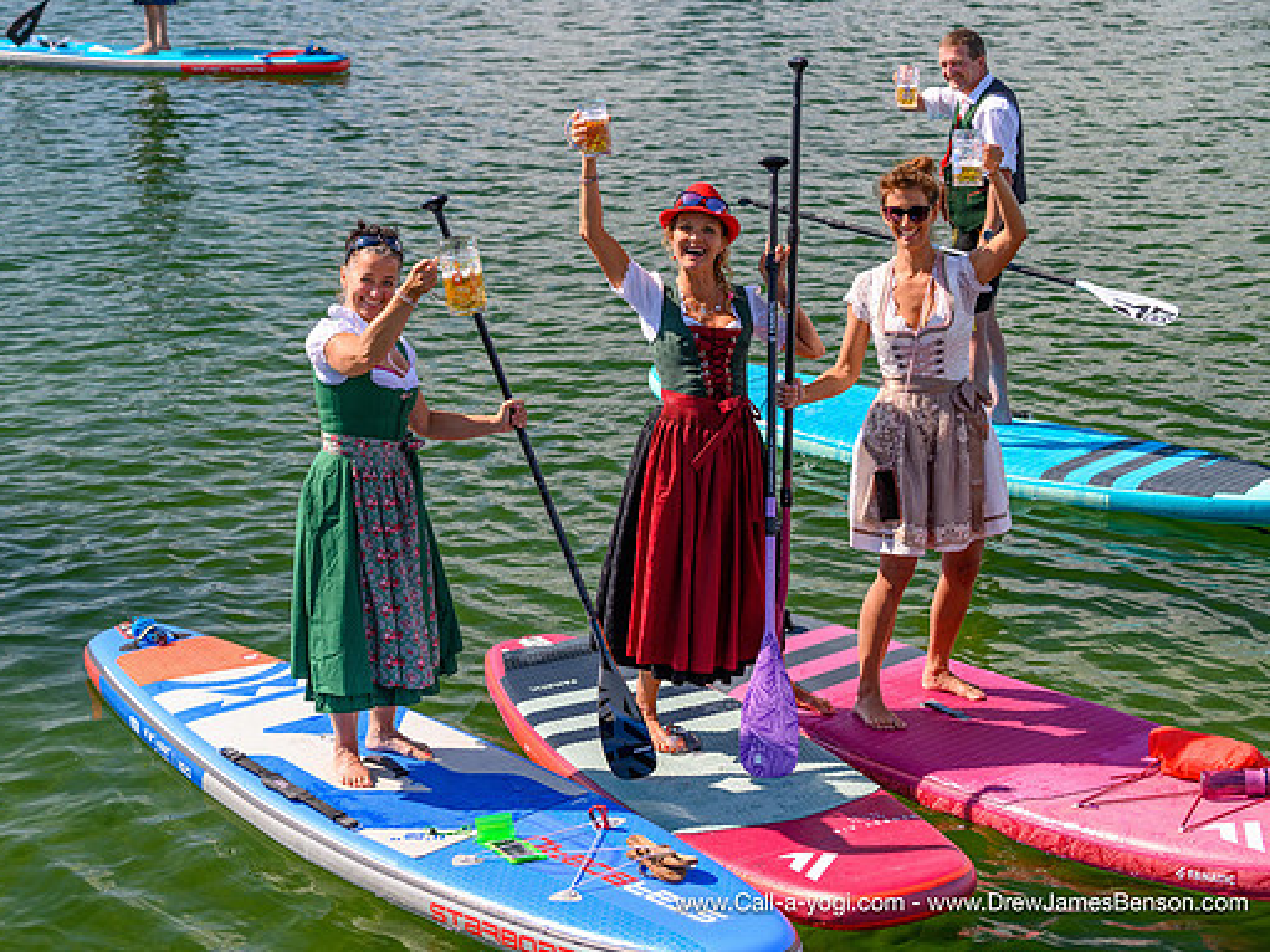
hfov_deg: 24.1
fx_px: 2971
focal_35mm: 81
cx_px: 542
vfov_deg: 18.2
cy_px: 504
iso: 200
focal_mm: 70
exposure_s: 1/400
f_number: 5
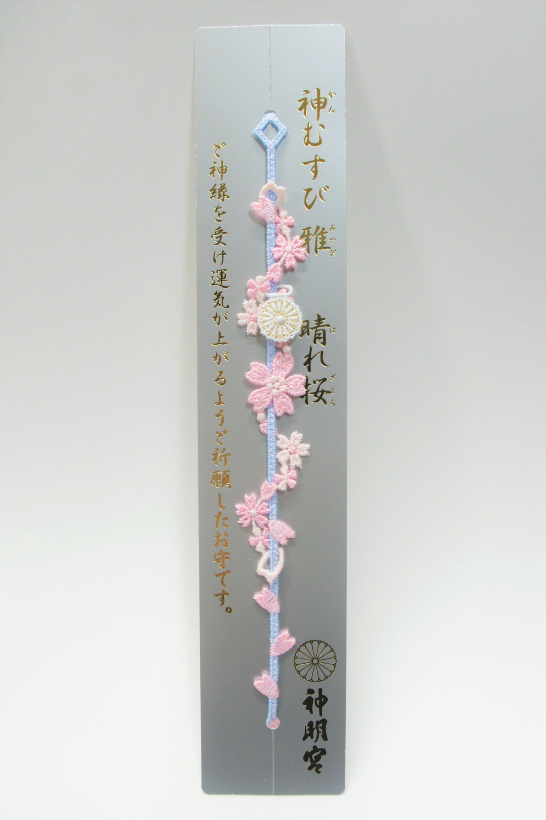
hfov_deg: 40.0
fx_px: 751
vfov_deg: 57.2
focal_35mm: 33
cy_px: 410
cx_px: 273
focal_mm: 22
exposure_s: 1/25
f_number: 5.6
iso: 400
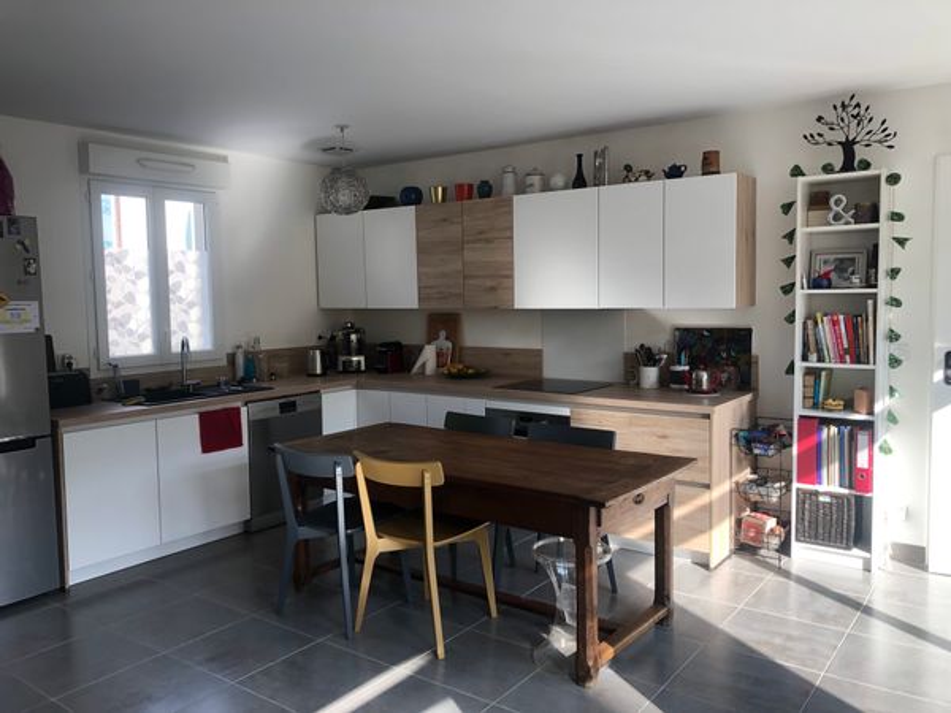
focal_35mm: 28
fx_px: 769
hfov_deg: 63.4
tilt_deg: -4.7
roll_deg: +1.6
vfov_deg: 49.7
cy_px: 356
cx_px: 476
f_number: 1.8
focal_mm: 3.99
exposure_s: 1/120
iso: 25
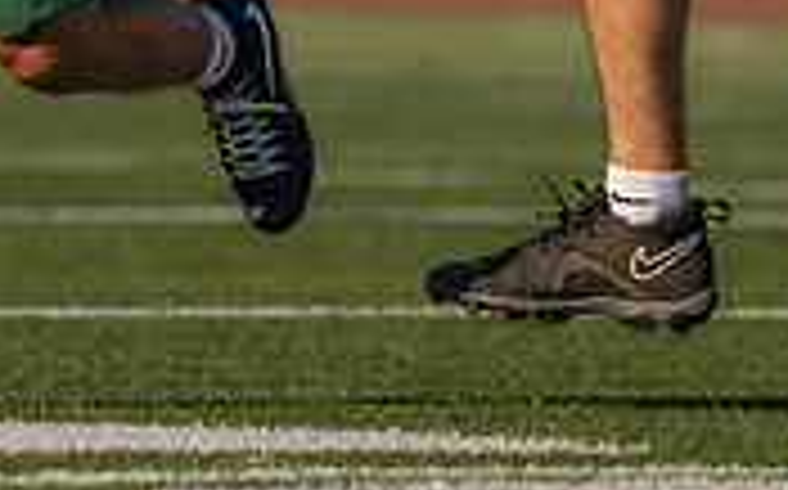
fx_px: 22099
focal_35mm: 1030
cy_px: -343
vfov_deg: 1.3
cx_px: 209
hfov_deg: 2.0
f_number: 2.8
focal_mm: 178
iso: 250
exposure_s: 1/6400
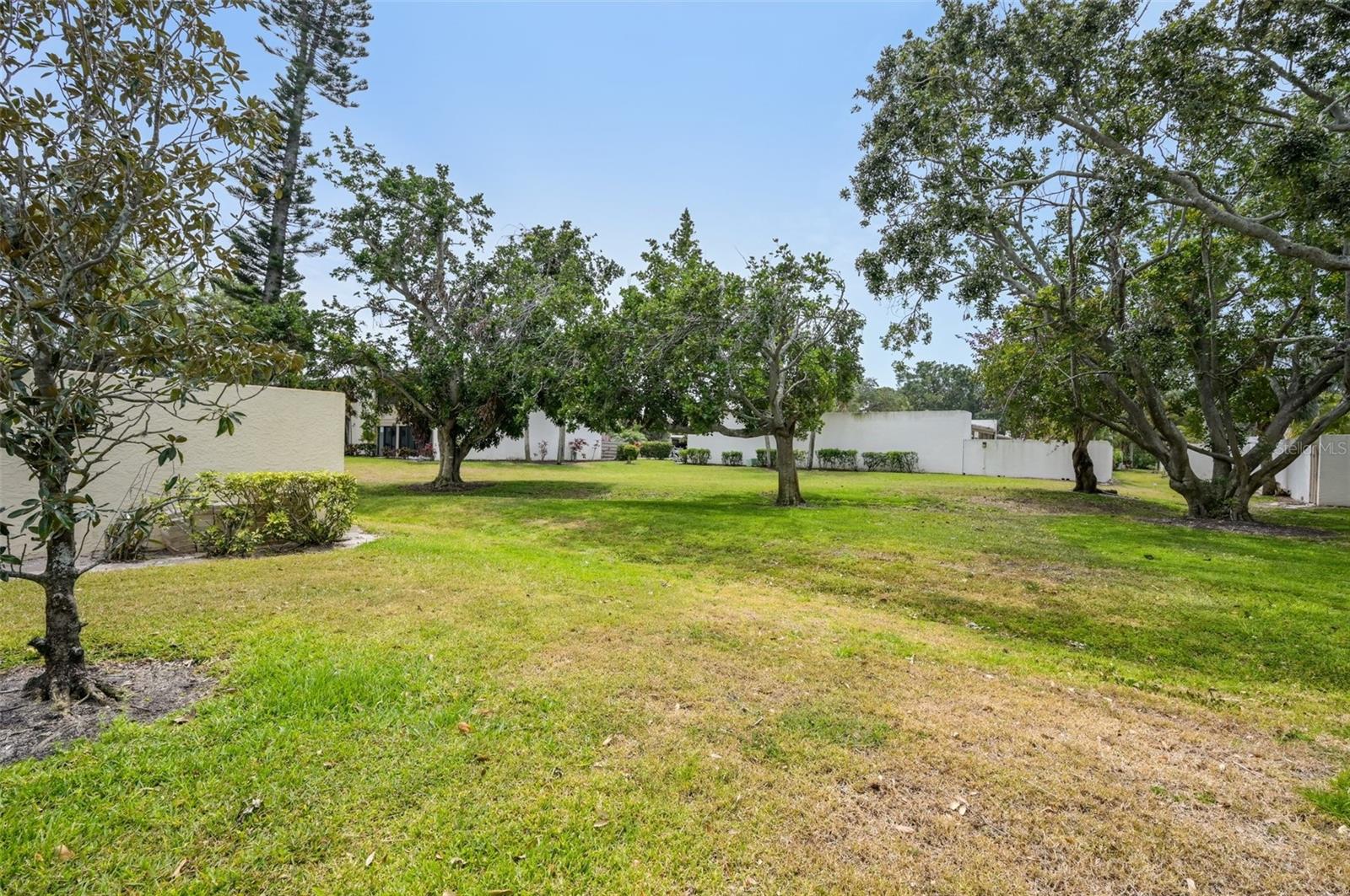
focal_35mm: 16
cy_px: 448
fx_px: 599
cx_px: 675
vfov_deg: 73.6
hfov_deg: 96.8
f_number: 8
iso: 400
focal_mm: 16
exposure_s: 1/1000
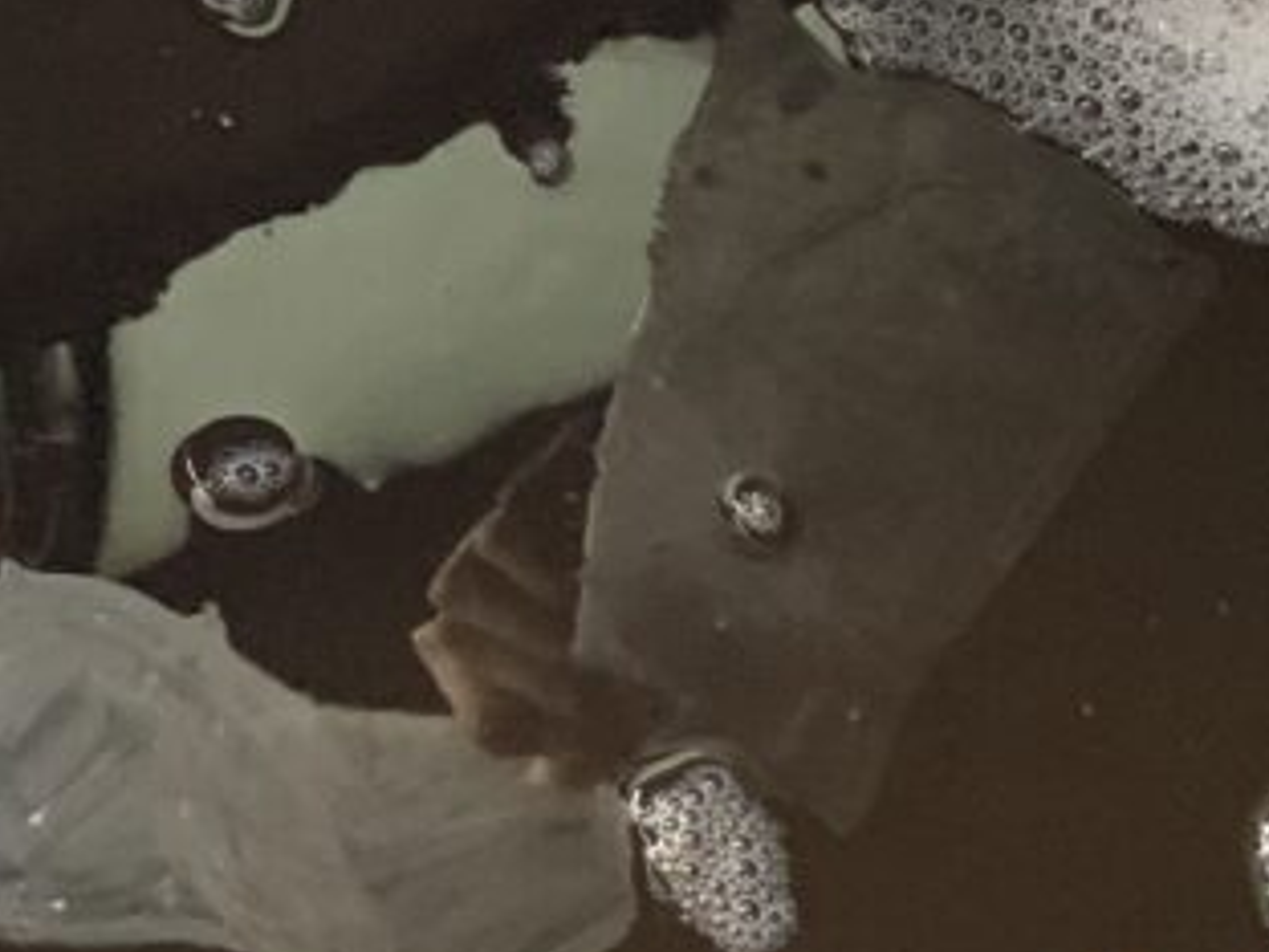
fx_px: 4362
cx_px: 61
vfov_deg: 12.4
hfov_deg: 16.3
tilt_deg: -66.5
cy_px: 297
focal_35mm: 119
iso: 64
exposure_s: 1/62
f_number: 1.8
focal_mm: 3
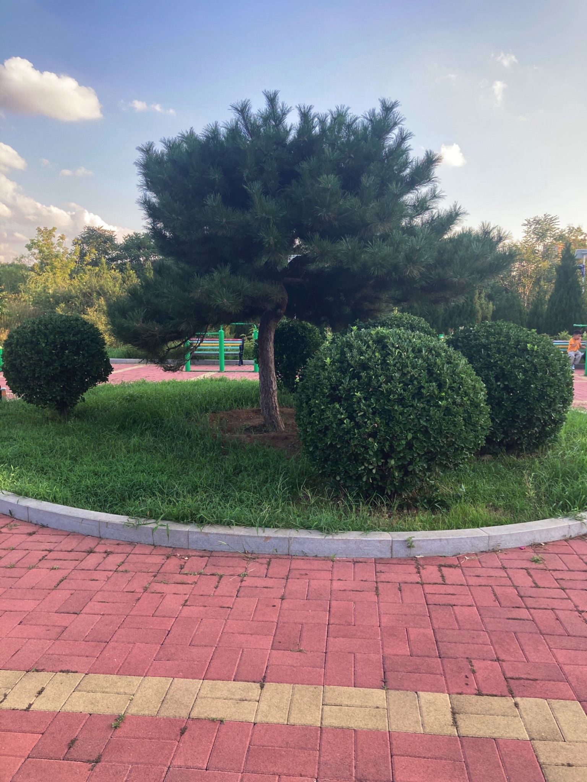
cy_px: 391
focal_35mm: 28
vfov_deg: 63.4
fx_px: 633
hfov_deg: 49.7
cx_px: 294
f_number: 1.8
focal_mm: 3.99
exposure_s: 1/152
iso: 20
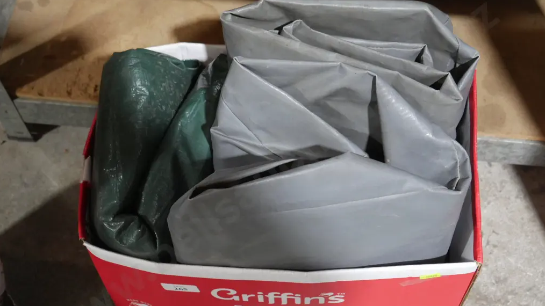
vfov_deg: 21.8
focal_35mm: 55
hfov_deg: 37.9
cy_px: 176
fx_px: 795
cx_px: 272
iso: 2000
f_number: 5.3
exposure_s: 1/60
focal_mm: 25
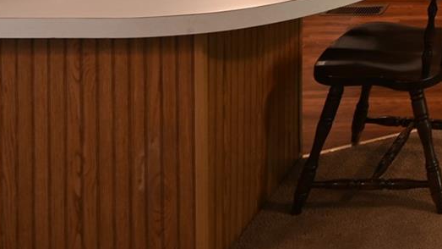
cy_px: -306
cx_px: 731
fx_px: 914
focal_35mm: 78
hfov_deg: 21.1
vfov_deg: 12.7
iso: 100
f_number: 4
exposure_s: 1/4
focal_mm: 19
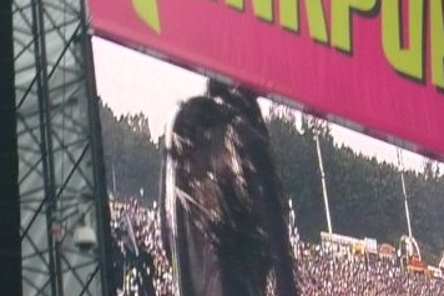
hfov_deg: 8.8
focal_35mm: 234
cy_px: 310
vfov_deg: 5.8
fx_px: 2885
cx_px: 301
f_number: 5.6
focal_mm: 16.4
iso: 400
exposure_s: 1/30
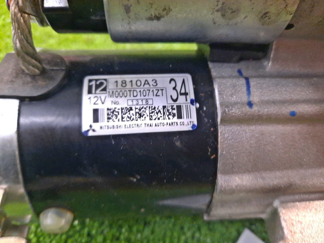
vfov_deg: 54.9
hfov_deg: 69.4
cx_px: 162
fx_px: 234
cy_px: 122
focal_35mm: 25
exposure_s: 1/25
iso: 592
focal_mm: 4.6
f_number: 2
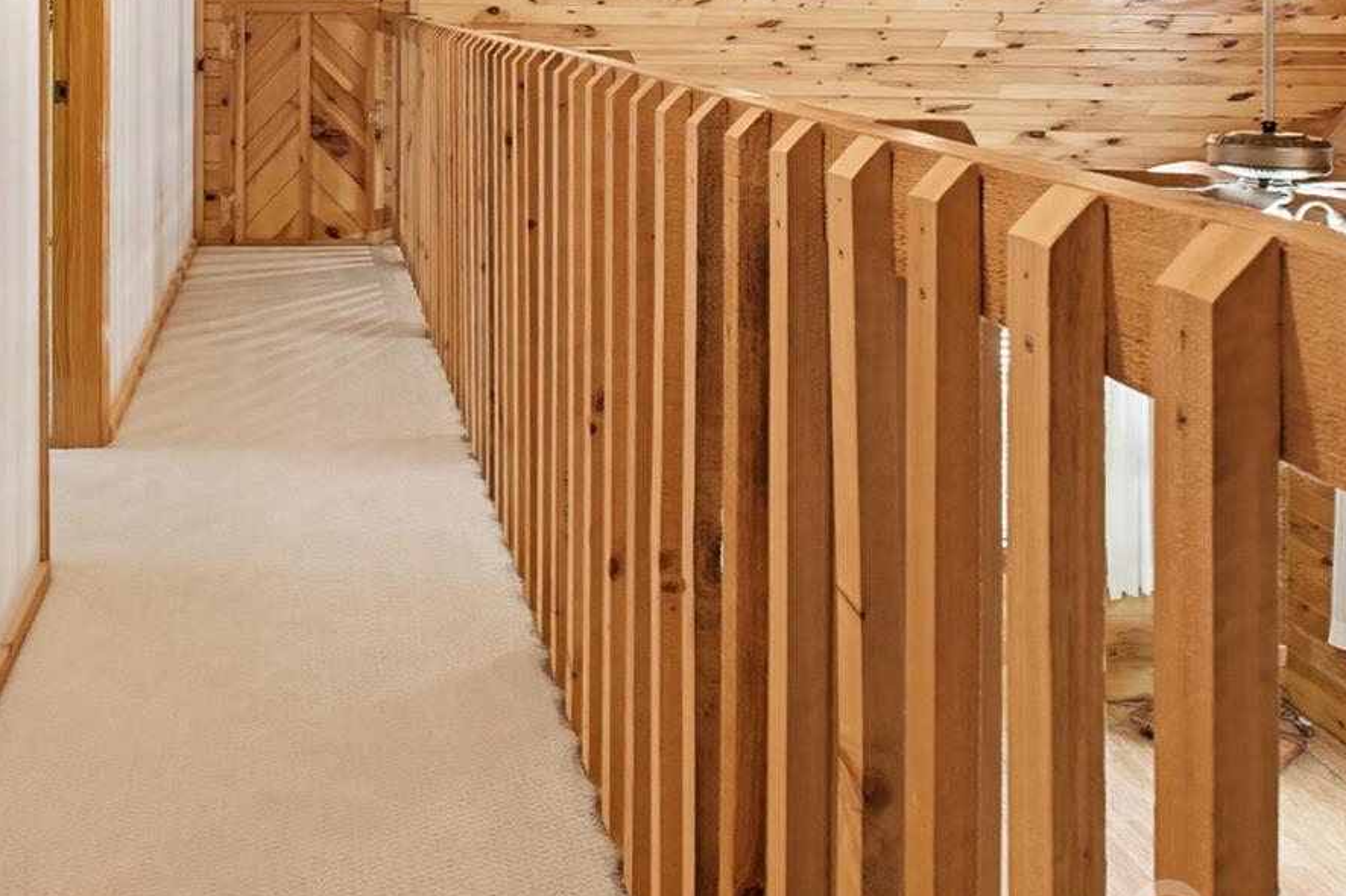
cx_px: 313
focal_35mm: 37
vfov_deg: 33.3
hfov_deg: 49.5
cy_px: 30
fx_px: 1383
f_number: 8
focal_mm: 11
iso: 250
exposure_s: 1/2.5
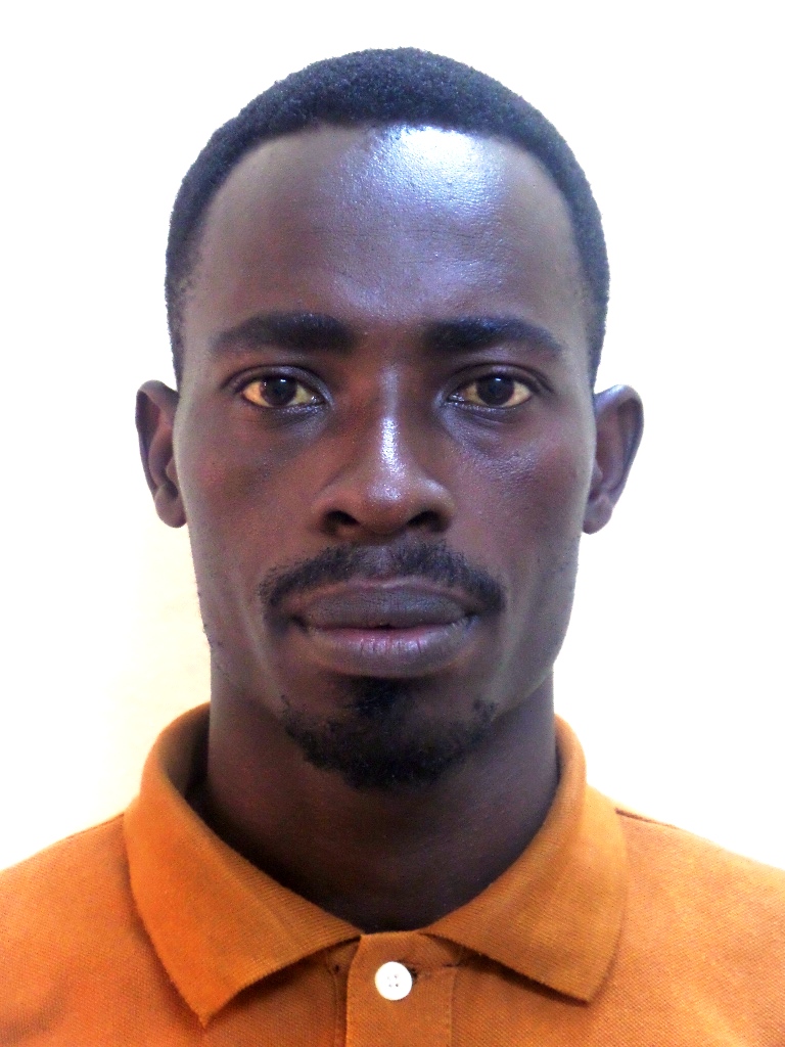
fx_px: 2812
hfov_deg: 15.9
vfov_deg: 21.1
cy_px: 524
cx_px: 392
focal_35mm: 93
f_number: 3.9
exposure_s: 1/8
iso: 400
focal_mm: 16.5
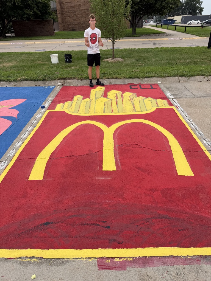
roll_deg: +2.0
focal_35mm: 24
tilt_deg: -31.4
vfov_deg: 71.6
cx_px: 106
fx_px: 195
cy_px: 140
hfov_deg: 56.8
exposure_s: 1/780
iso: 80
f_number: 1.78
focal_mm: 6.76
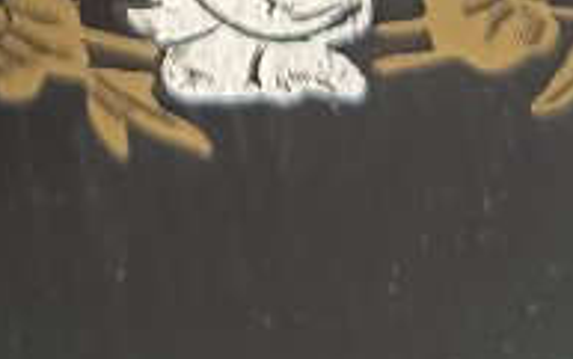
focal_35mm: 158
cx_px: 134
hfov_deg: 13.2
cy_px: -952
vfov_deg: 6.9
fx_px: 2470
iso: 728
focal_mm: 5.24
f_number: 1.7
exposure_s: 1/25
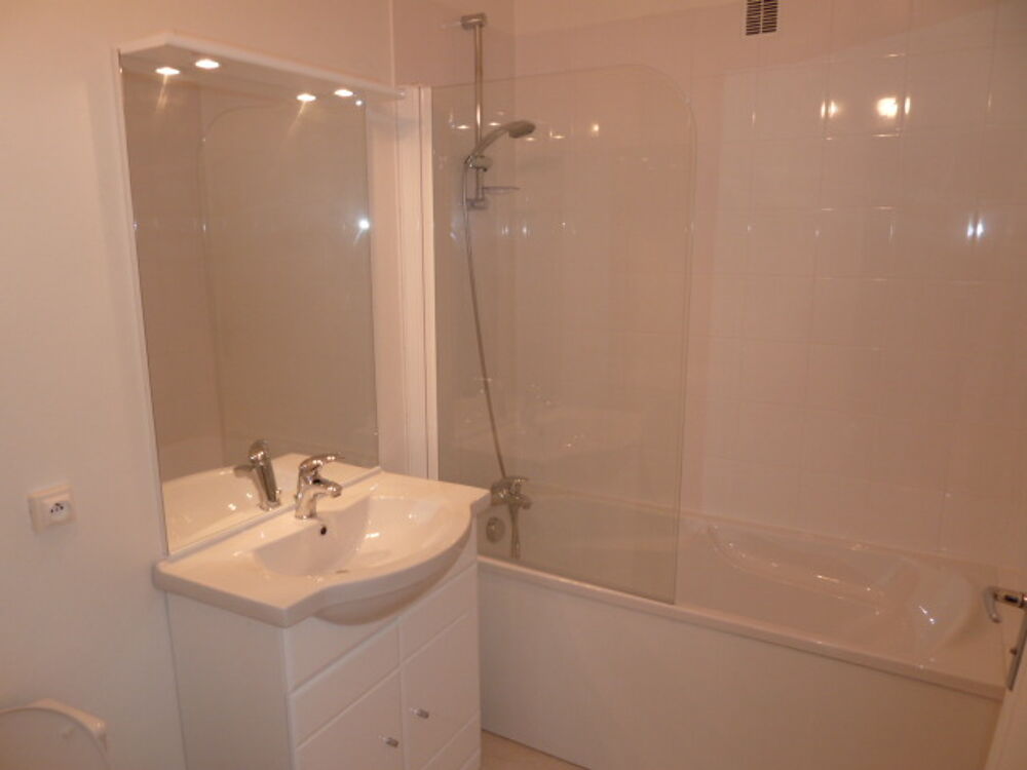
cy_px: 385
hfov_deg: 69.4
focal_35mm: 25
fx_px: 742
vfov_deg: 54.9
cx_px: 514
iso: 125
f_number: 3.3
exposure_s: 1/30
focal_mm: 4.1
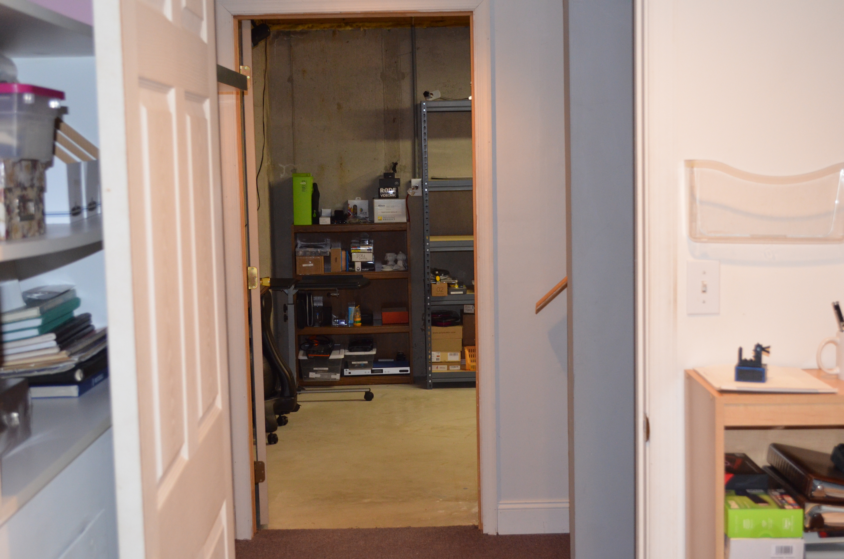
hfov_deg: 37.9
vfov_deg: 25.6
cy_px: 280
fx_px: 1228
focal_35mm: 52
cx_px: 422
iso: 1600
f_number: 5
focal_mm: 35
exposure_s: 1/60
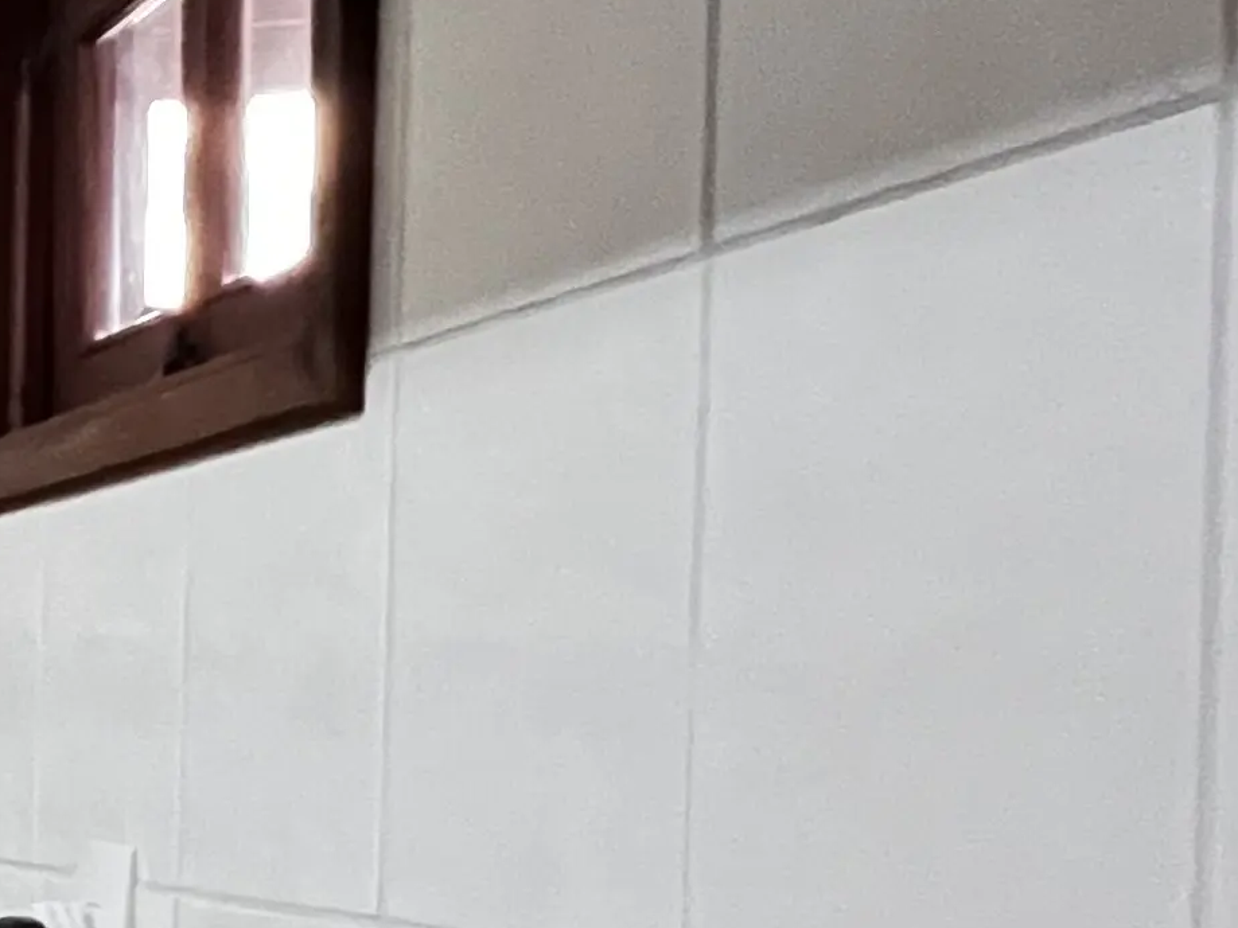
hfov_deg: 17.4
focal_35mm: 57
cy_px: 728
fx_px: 2039
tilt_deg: -1.0
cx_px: -1455
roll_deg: -1.5
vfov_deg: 25.3
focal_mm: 1.57
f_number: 1.8
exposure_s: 1/30
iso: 2000
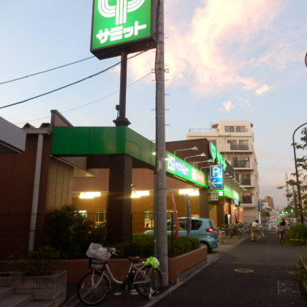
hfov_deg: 55.5
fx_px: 291
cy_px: 155
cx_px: 173
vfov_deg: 55.6
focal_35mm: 29
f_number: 3
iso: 320
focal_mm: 4.2
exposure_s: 1/30
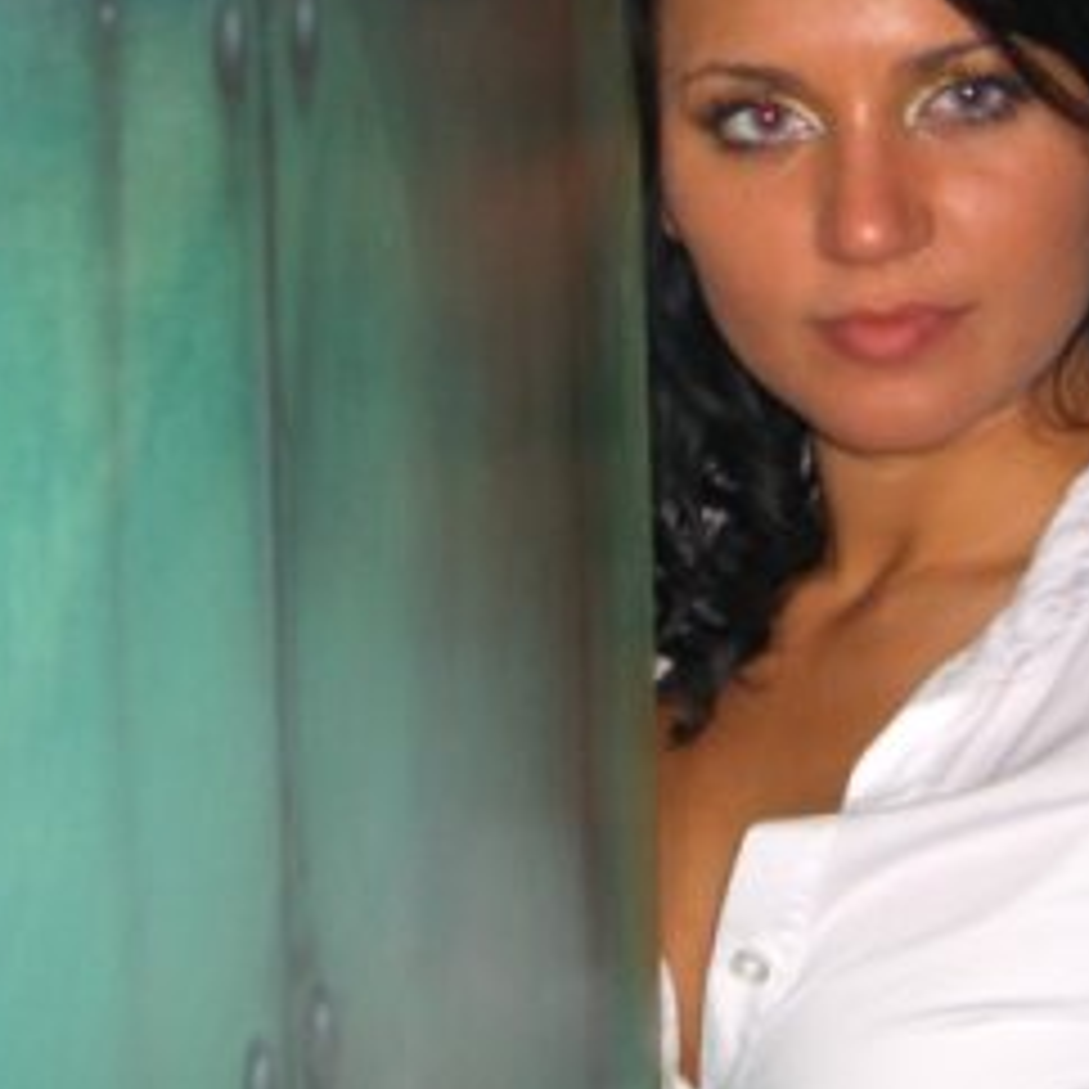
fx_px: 3595
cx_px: 783
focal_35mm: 101
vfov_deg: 17.2
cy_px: 396
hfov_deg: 17.2
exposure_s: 1/60
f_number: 3.1
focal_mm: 9.5
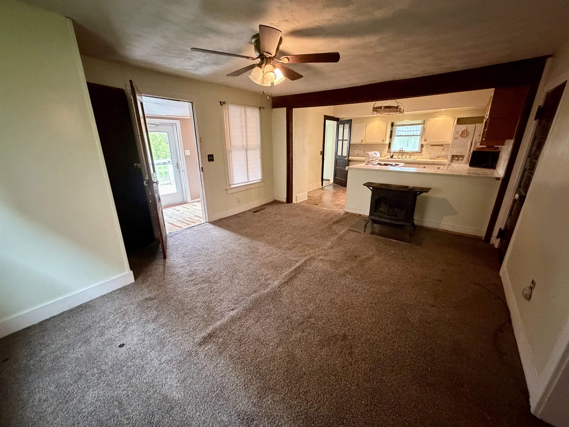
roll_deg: +0.7
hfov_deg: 102.1
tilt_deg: -17.4
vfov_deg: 85.7
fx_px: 230
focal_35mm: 14
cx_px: 284
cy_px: 214
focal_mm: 2.22
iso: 1000
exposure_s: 1/40
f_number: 2.2
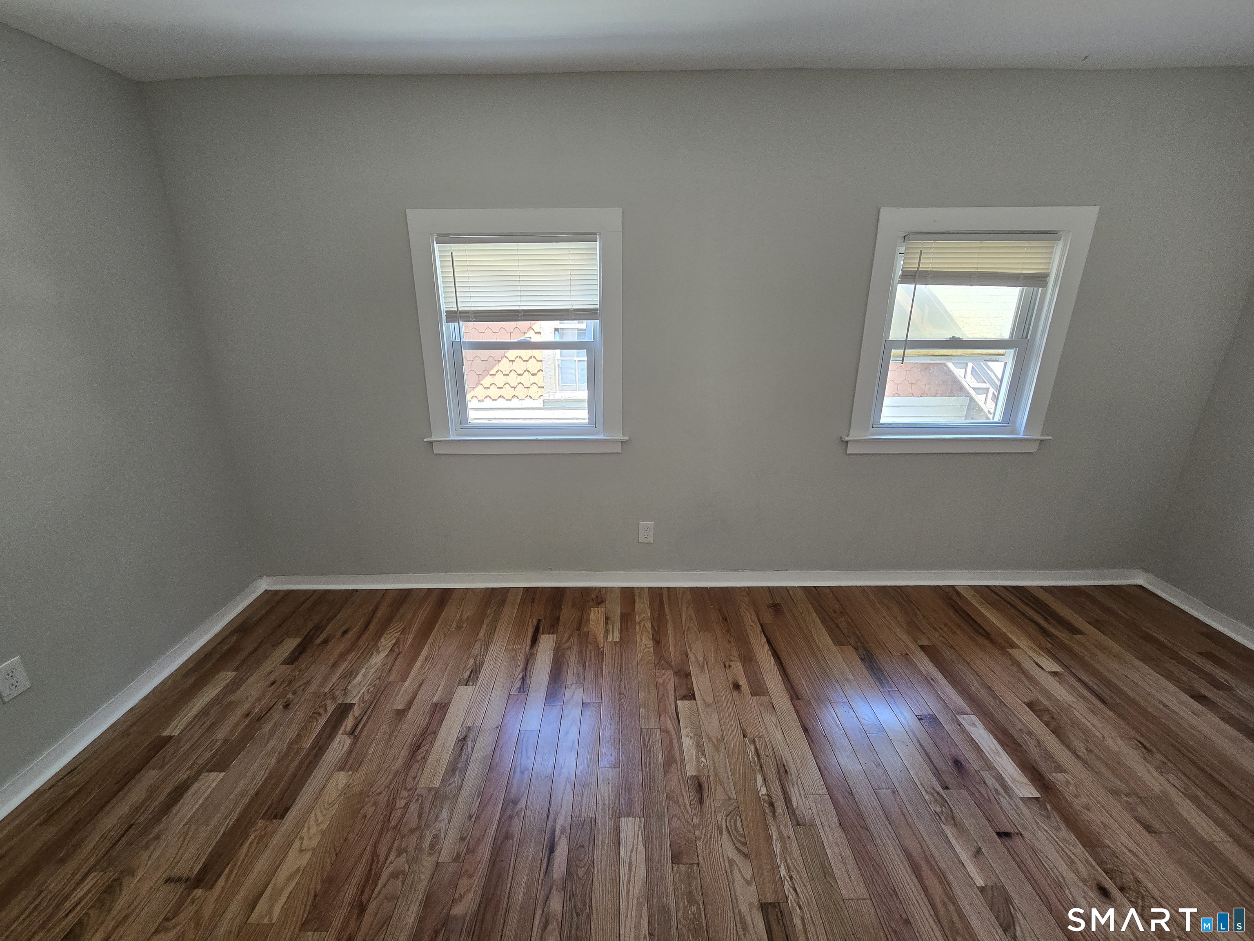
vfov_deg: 89.9
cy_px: 470
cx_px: 627
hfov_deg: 106.2
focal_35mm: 13
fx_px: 471
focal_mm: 2.2
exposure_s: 1/60
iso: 160
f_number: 2.2
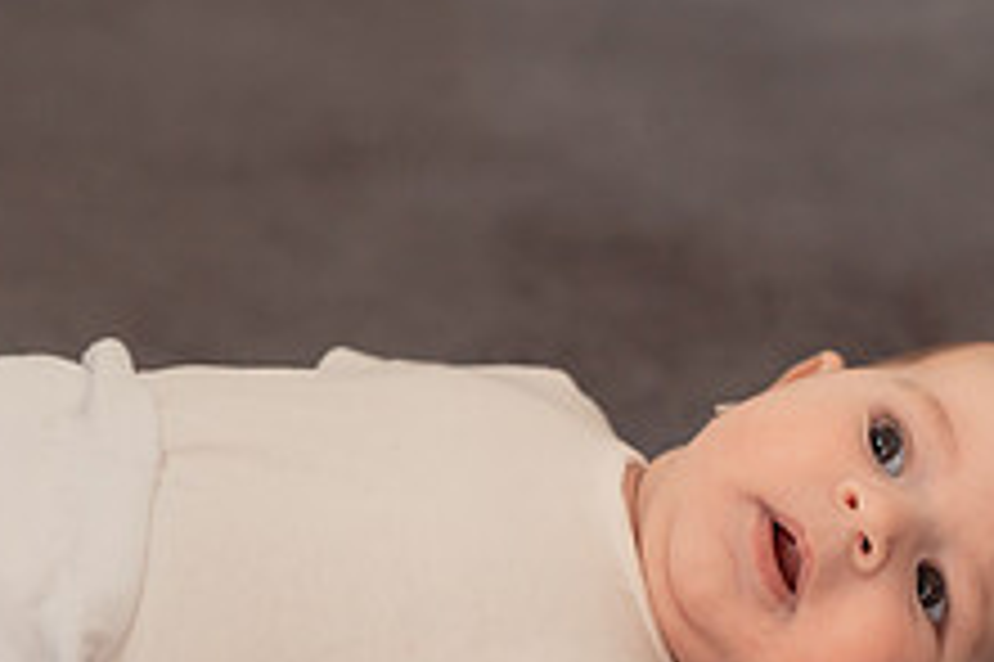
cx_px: 265
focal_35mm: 241
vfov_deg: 5.7
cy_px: 780
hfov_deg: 8.5
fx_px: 6649
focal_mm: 85
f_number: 2.2
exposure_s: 1/160
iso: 1600
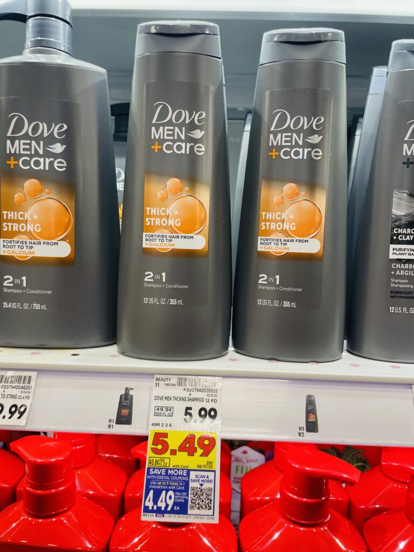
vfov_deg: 67.3
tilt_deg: -7.6
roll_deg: -1.3
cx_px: 207
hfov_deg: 53.1
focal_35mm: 26
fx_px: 415
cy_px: 276
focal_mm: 4.2
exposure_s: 1/120
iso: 100
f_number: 1.6
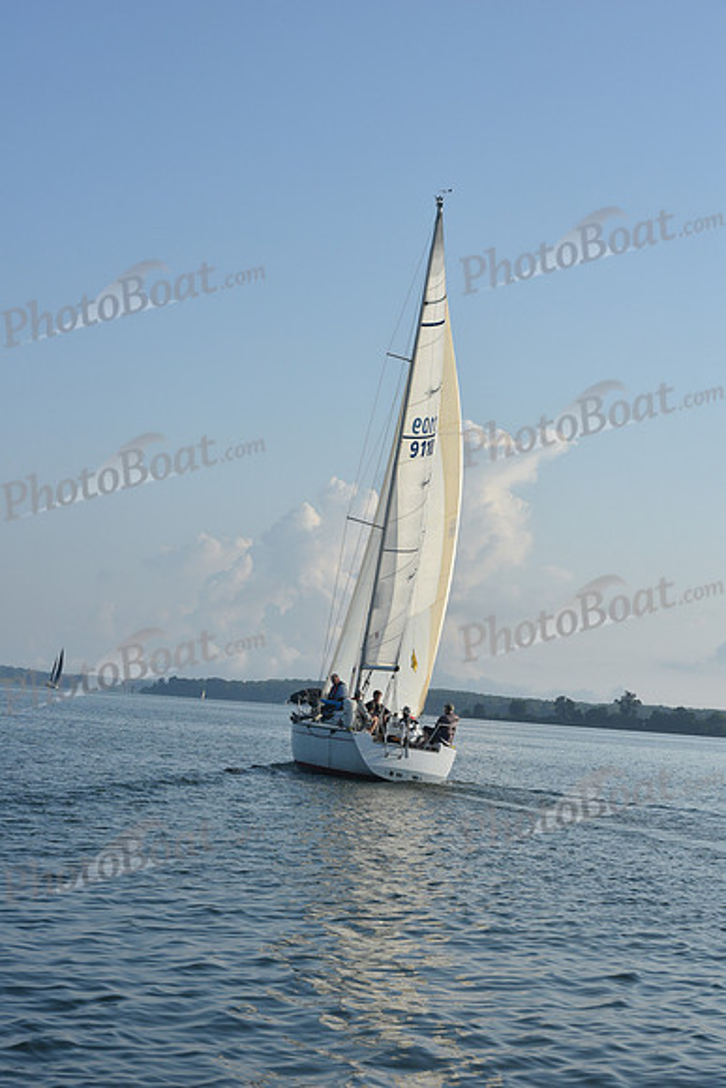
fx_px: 2116
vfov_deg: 28.8
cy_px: 544
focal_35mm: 70
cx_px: 363
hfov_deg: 19.5
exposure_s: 1/800
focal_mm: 70
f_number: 11
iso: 320
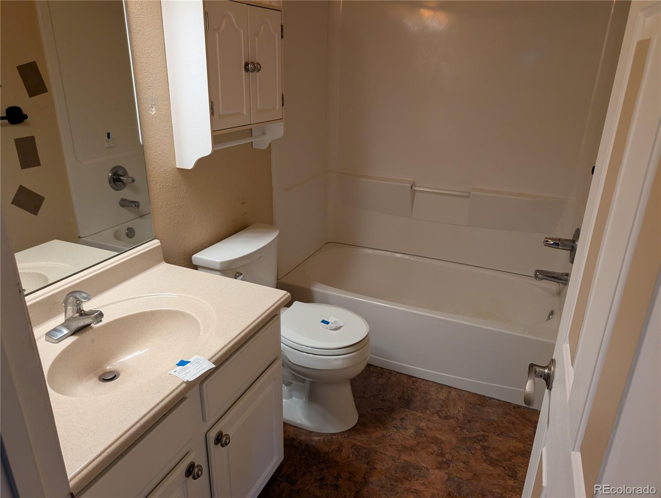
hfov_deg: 71.5
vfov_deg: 56.9
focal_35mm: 24
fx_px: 459
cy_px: 249
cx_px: 330
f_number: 1.68
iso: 167
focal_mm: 6.9
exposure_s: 1/120
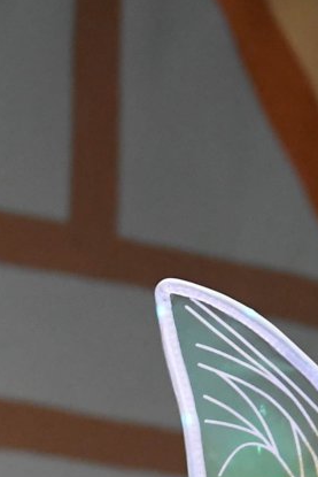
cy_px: 857
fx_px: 9995
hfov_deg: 1.8
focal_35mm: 755
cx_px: 468
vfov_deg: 2.7
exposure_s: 1/320
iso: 2000
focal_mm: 102
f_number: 3.2
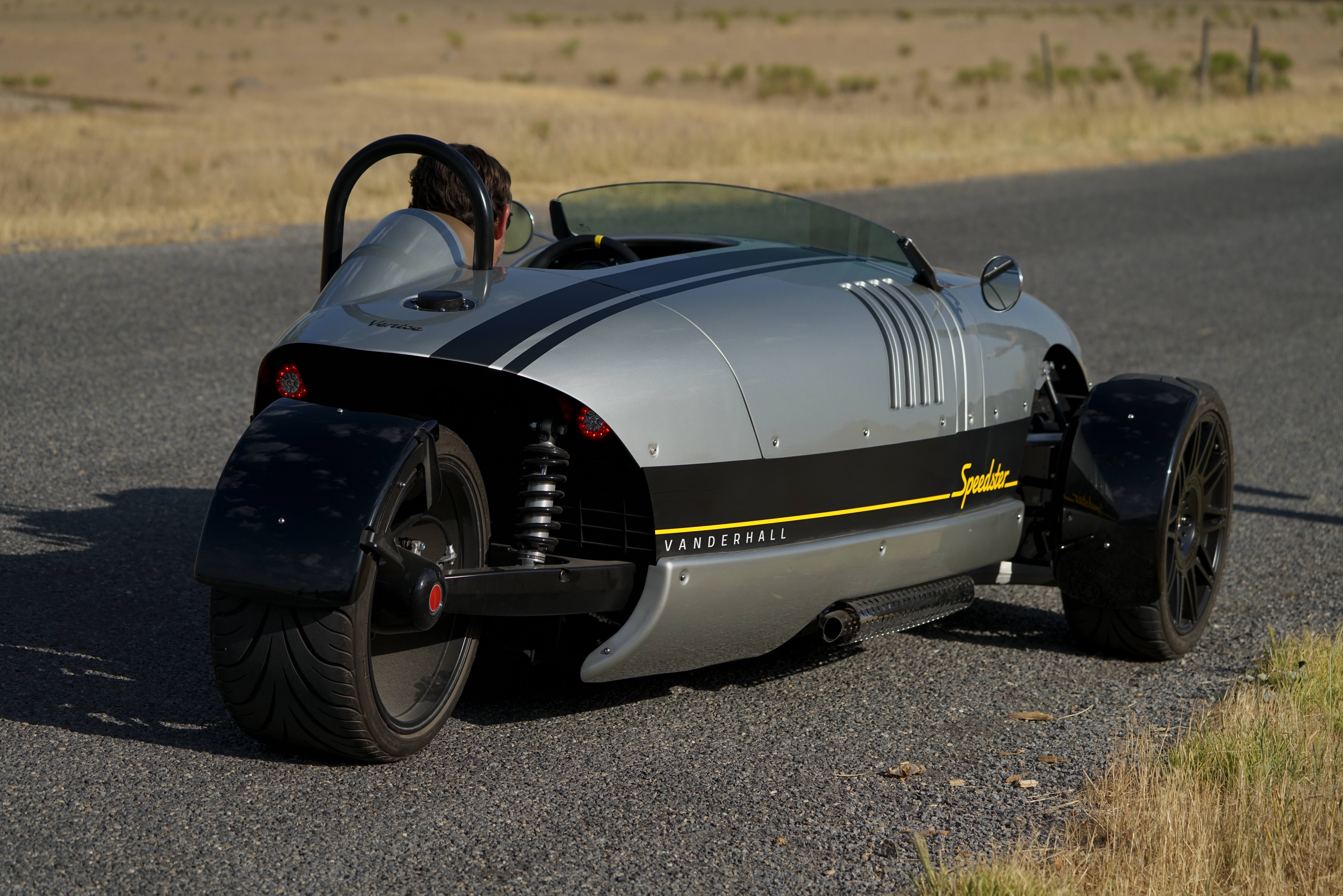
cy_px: 448
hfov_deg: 15.8
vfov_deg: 10.6
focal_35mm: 130
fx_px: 4850
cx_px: 672
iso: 400
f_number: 5.6
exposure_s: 1/3200
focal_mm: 130
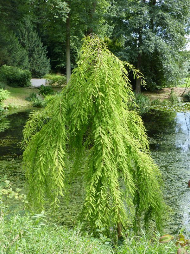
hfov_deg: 29.7
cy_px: 127
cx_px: 95
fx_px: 359
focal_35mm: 49
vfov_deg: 38.9
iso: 100
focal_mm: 8.7
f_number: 4
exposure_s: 1/160
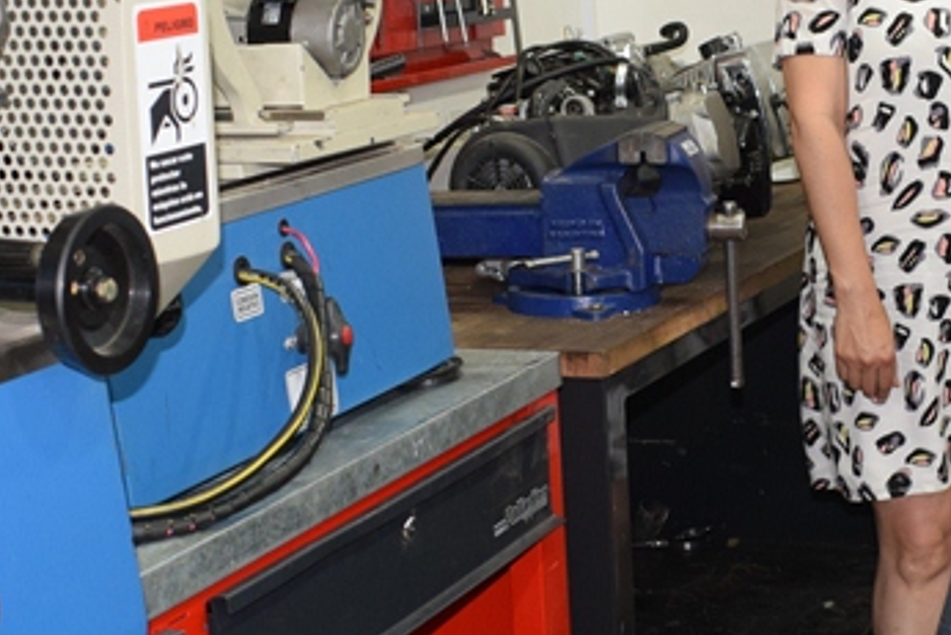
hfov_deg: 25.0
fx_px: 2114
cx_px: 720
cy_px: 375
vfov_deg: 17.1
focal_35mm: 80
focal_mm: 18
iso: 800
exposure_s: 1/80
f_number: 4.5
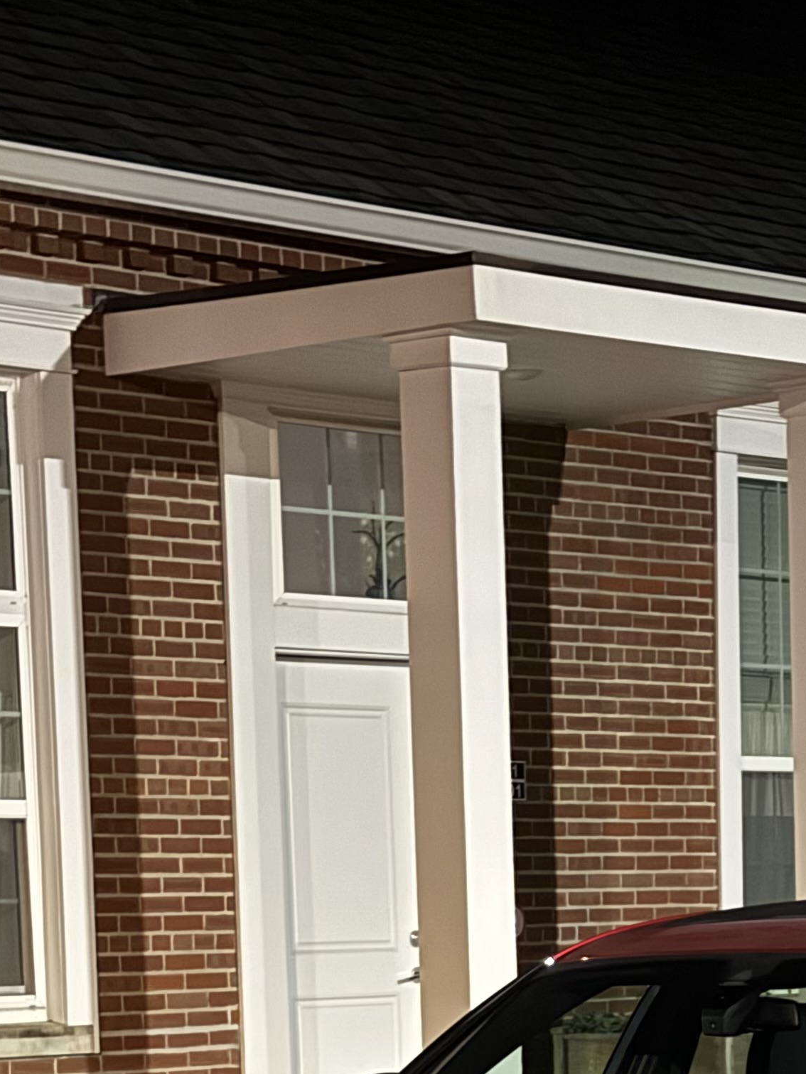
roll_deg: +1.6
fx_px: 3974
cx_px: 616
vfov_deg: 14.8
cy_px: 1372
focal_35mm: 128
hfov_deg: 11.5
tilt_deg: -7.3
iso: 500
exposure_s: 1/5
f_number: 1.78
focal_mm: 6.76
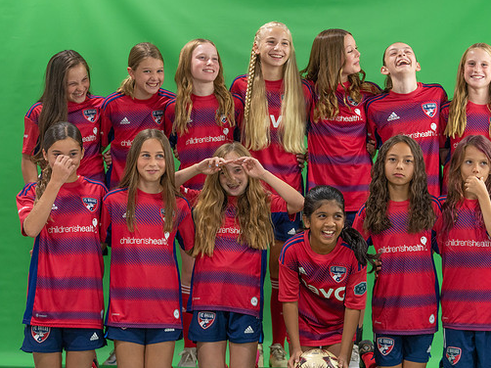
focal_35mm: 100
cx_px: 287
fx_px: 1418
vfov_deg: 14.8
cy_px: 183
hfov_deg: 19.6
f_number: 2.8
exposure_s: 1/250
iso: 1000
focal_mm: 70
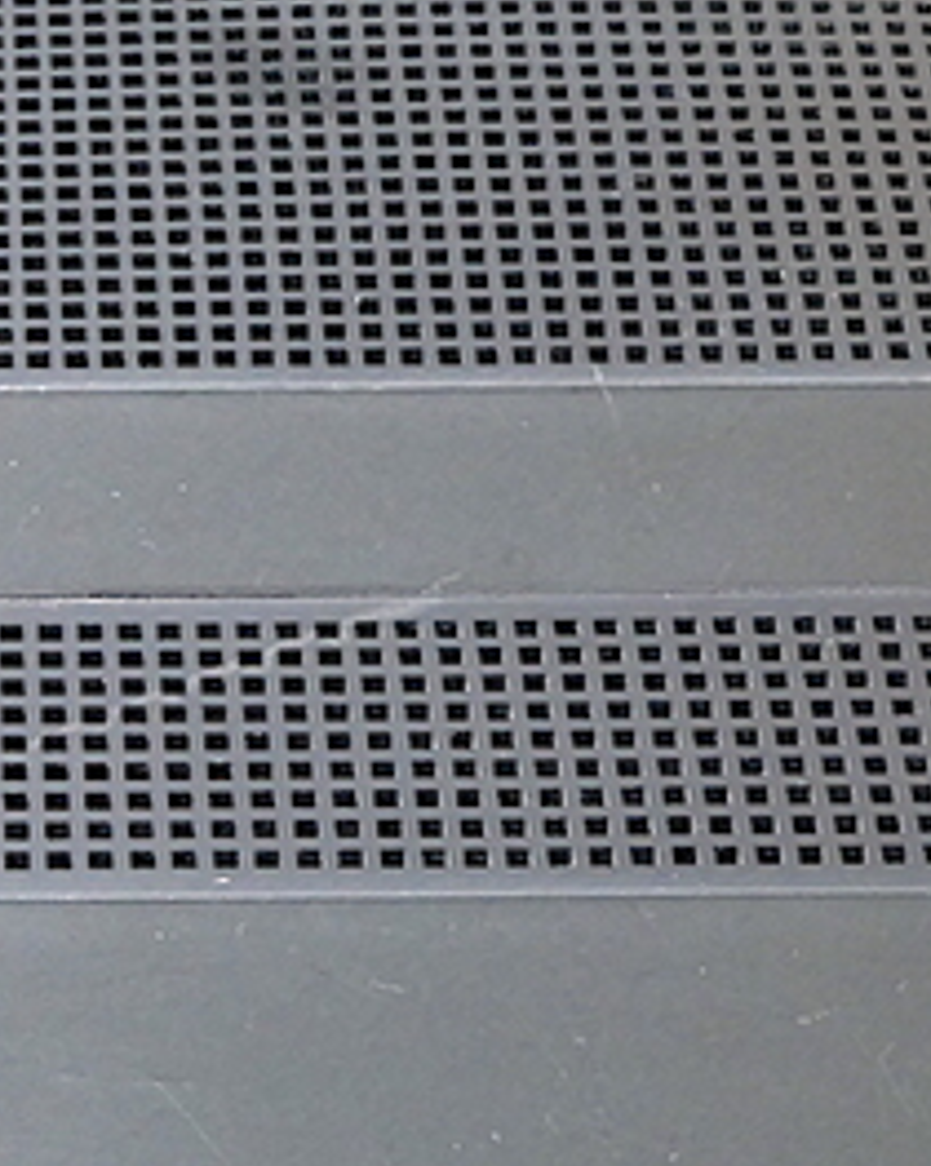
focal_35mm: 132
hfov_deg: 11.4
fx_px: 4552
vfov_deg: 14.6
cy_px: 700
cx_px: -191
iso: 200
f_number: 3.7
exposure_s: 1/3.2
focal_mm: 6.7
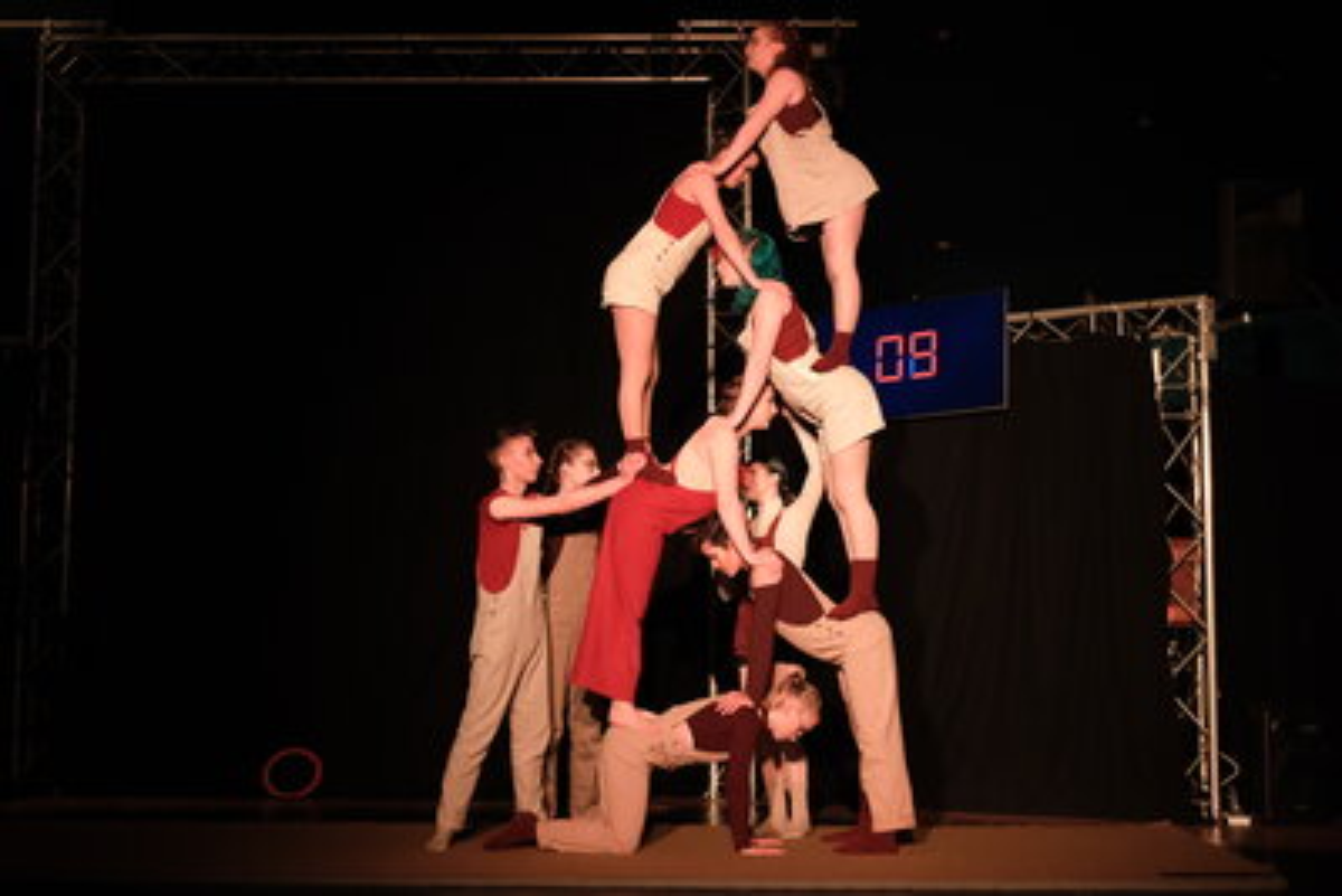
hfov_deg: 47.4
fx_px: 1529
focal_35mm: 41
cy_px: 448
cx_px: 671
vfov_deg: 32.7
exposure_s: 1/125
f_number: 2.8
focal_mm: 27
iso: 2500
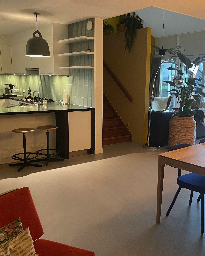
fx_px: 273
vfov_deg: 50.3
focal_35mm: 36
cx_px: 132
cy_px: 130
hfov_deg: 40.8
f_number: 1.6
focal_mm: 4.2
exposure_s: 1/50
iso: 320
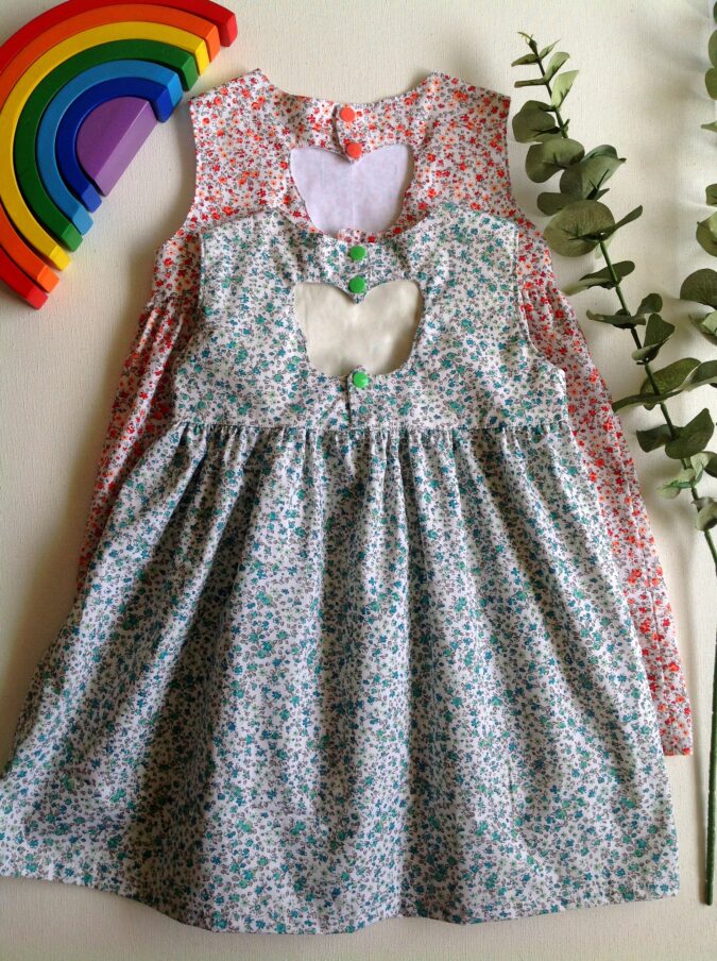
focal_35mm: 35
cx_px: 358
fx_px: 969
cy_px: 480
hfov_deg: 40.6
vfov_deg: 52.7
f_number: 2.4
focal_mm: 4.28
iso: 50
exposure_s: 1/204
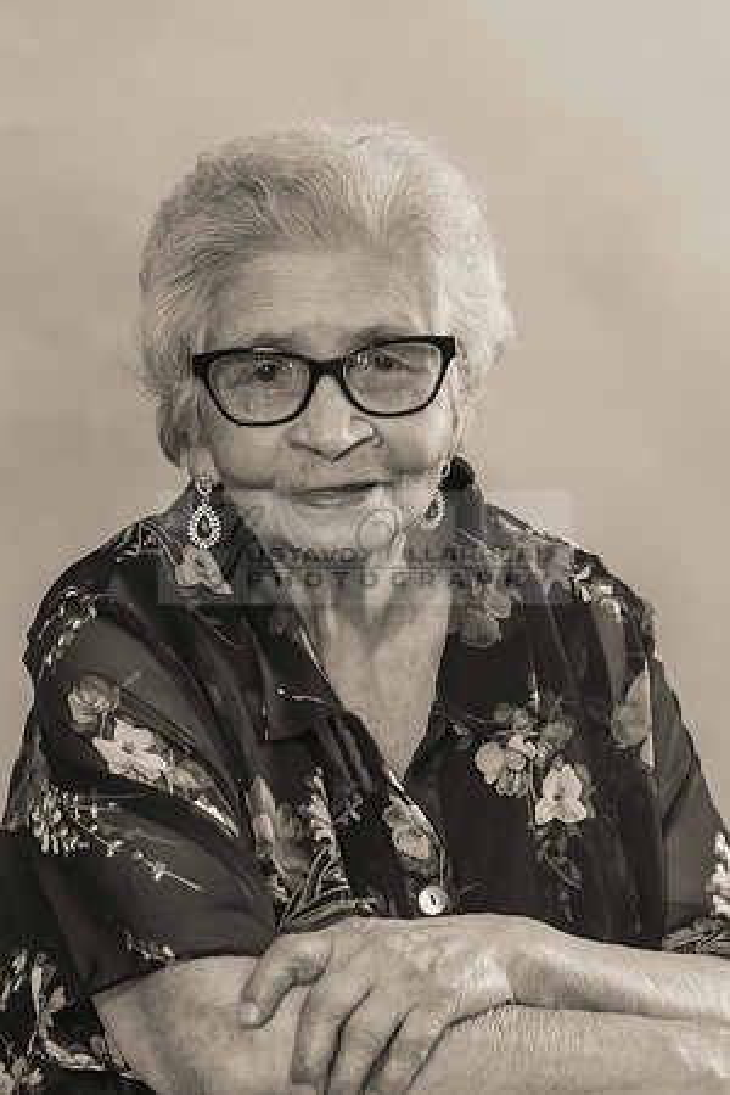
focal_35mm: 96
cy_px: 557
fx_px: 2923
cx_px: 485
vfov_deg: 21.2
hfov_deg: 14.2
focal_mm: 58
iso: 200
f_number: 5.6
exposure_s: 1/125
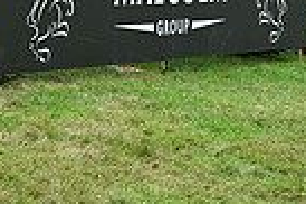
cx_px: -304
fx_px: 1800
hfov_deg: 9.1
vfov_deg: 6.3
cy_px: -185
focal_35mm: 212
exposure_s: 1/1250
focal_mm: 50
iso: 720
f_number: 5.6
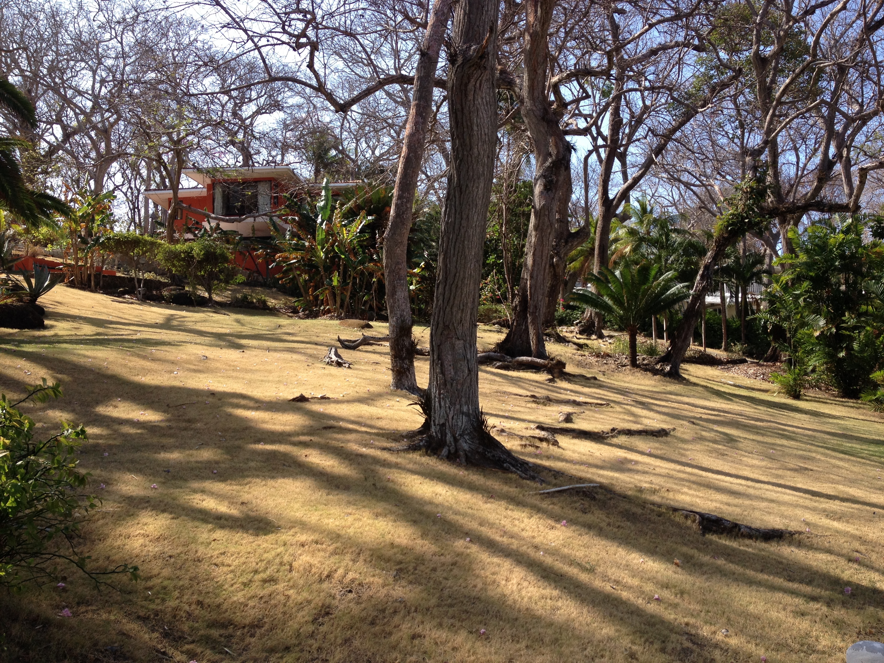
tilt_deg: +2.9
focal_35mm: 35
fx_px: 894
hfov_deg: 52.6
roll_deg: +1.1
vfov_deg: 40.7
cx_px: 442
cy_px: 332
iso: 50
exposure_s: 1/681
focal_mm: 4.28
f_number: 2.4
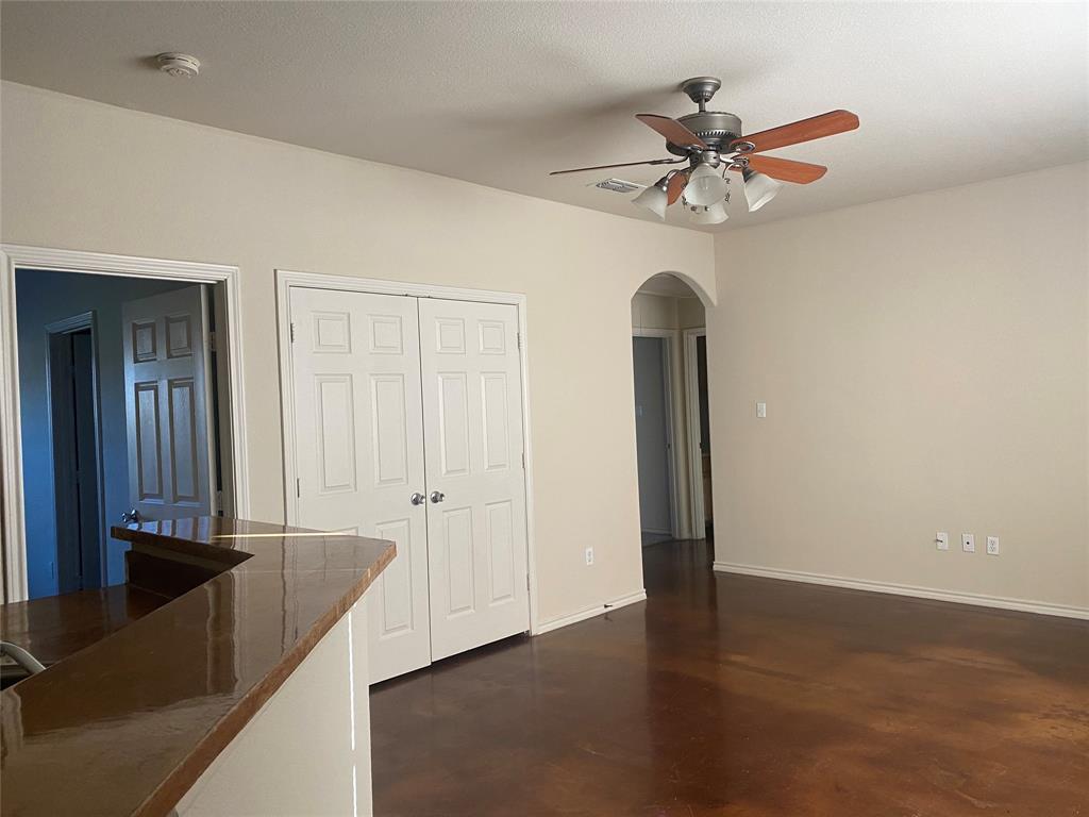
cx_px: 544
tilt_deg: -0.7
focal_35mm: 26
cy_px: 408
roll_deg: +2.4
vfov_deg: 53.1
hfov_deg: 67.3
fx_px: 818
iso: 125
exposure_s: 1/78
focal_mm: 4.25
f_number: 1.8
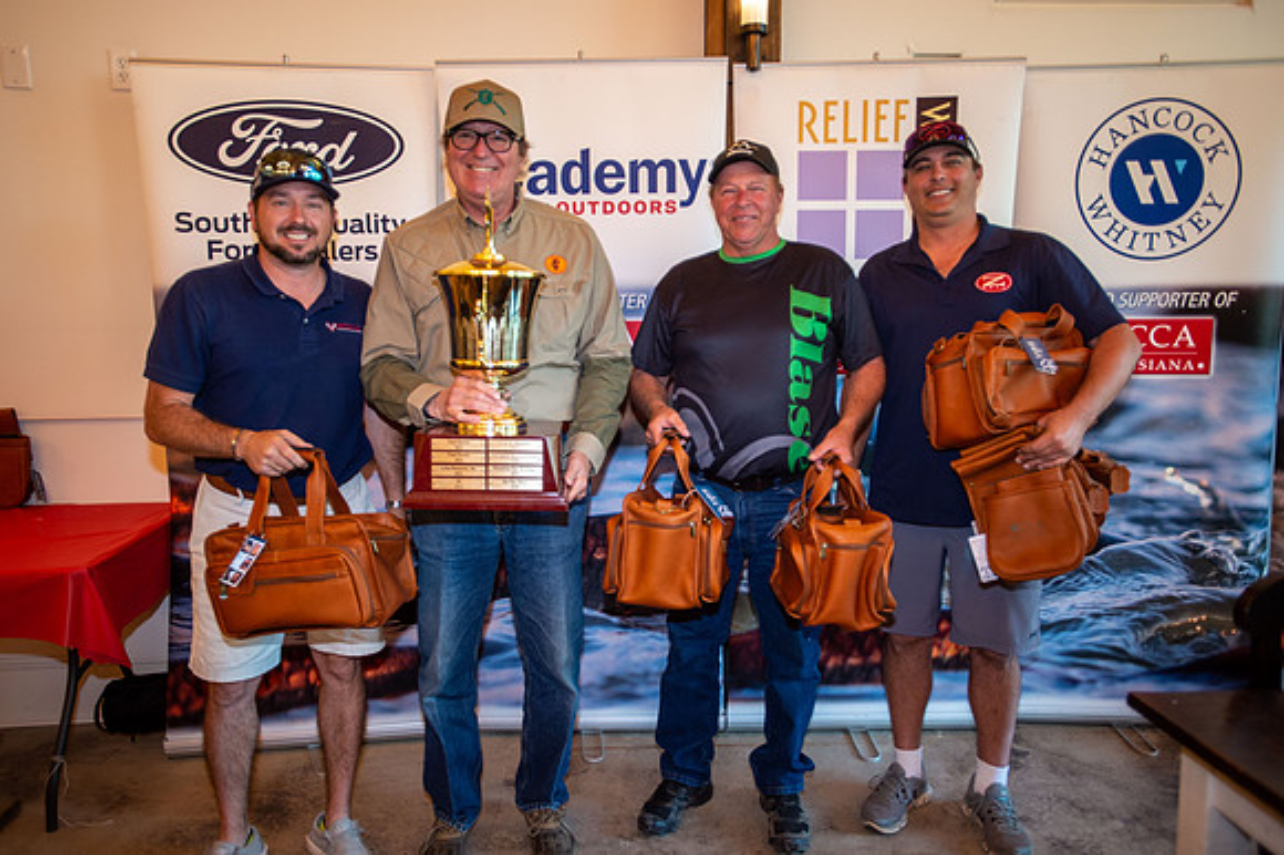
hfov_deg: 69.4
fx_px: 927
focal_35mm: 26
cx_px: 642
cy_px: 428
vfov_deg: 49.5
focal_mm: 26
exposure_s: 1/60
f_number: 2.8
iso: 800
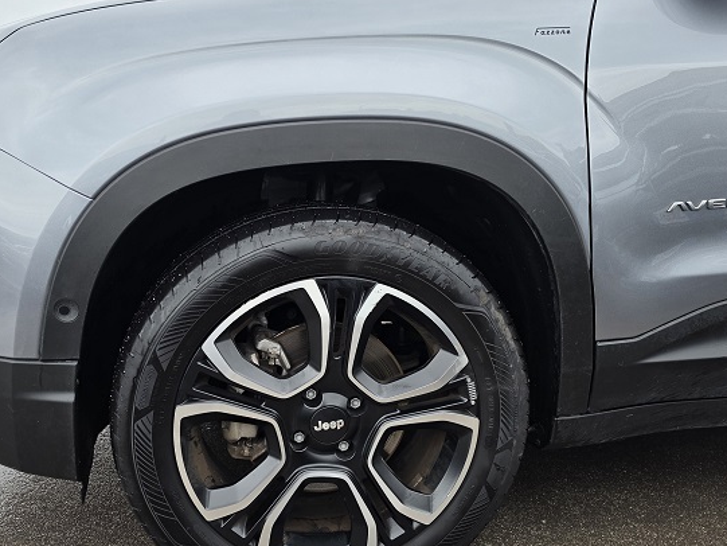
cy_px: 284
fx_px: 714
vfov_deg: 41.8
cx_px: 314
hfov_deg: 53.8
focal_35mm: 34
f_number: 1.4
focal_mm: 6.5
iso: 10
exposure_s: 1/208
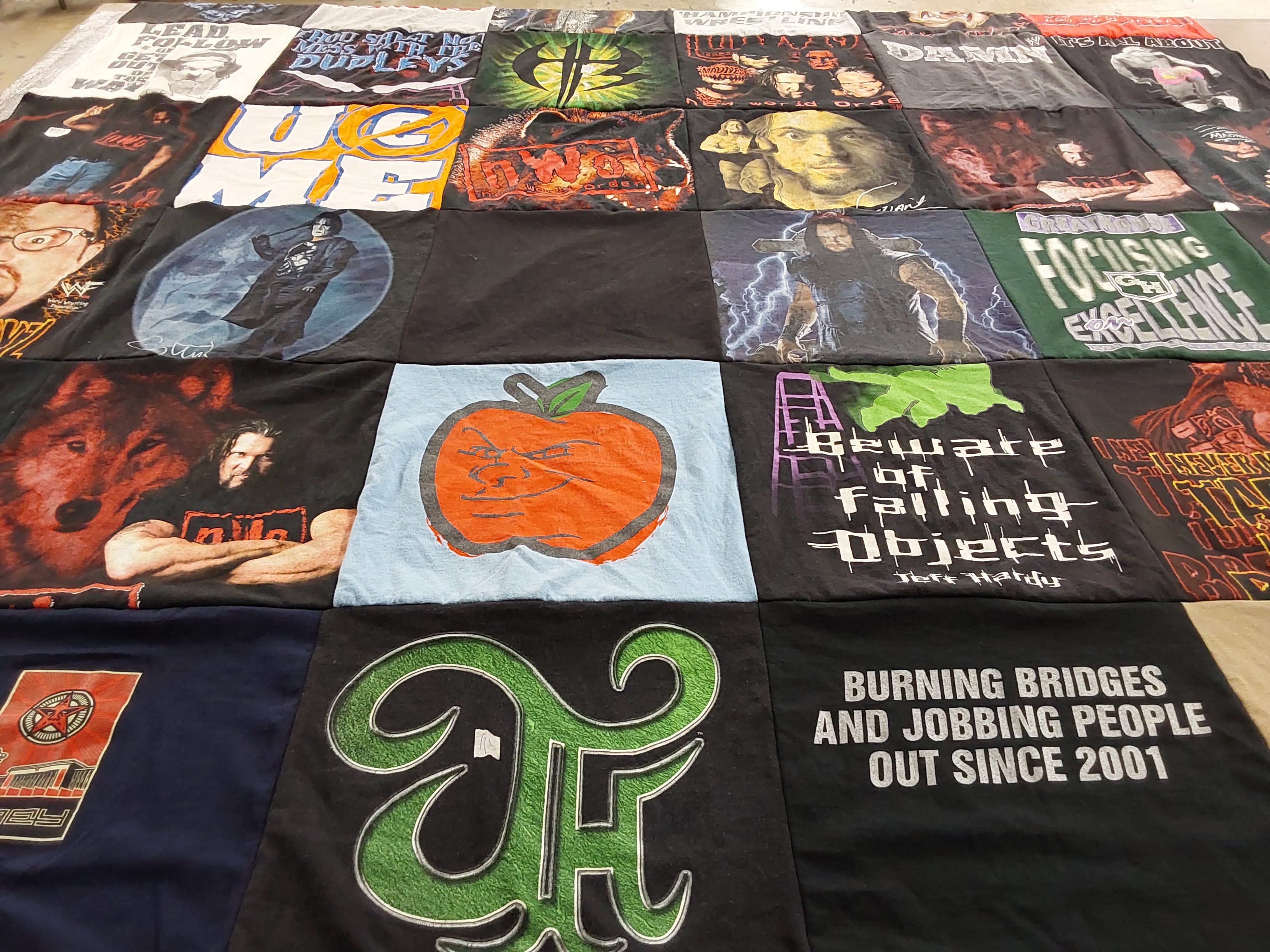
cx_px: 635
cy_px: 476
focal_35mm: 28
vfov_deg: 49.7
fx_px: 1027
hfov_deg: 63.4
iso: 200
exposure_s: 1/50
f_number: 1.9
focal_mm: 2.91
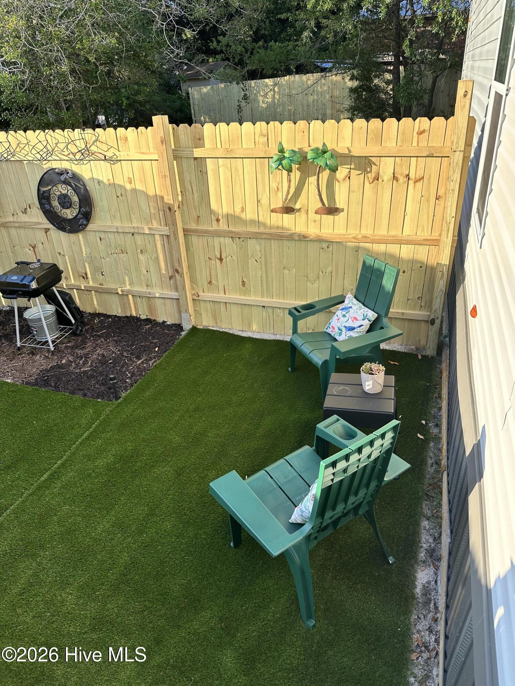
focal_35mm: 24
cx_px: 258
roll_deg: +3.7
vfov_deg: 71.6
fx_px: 476
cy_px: 343
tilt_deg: -28.0
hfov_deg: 56.8
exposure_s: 1/962
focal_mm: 6.86
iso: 80
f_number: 1.78
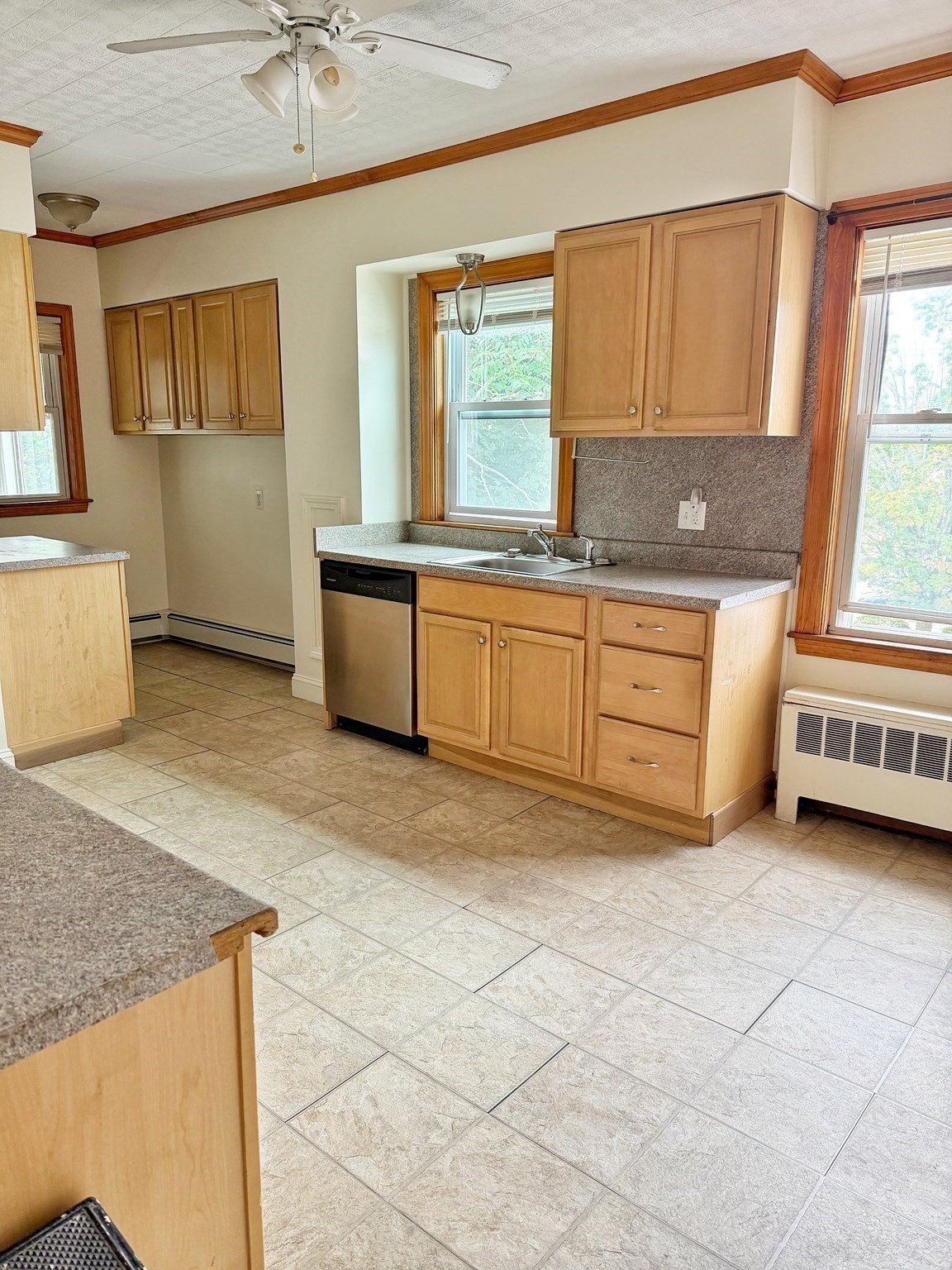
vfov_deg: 71.6
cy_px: 635
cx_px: 476
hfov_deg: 56.8
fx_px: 880
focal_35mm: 24
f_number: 1.78
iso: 125
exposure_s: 1/121
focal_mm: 6.76
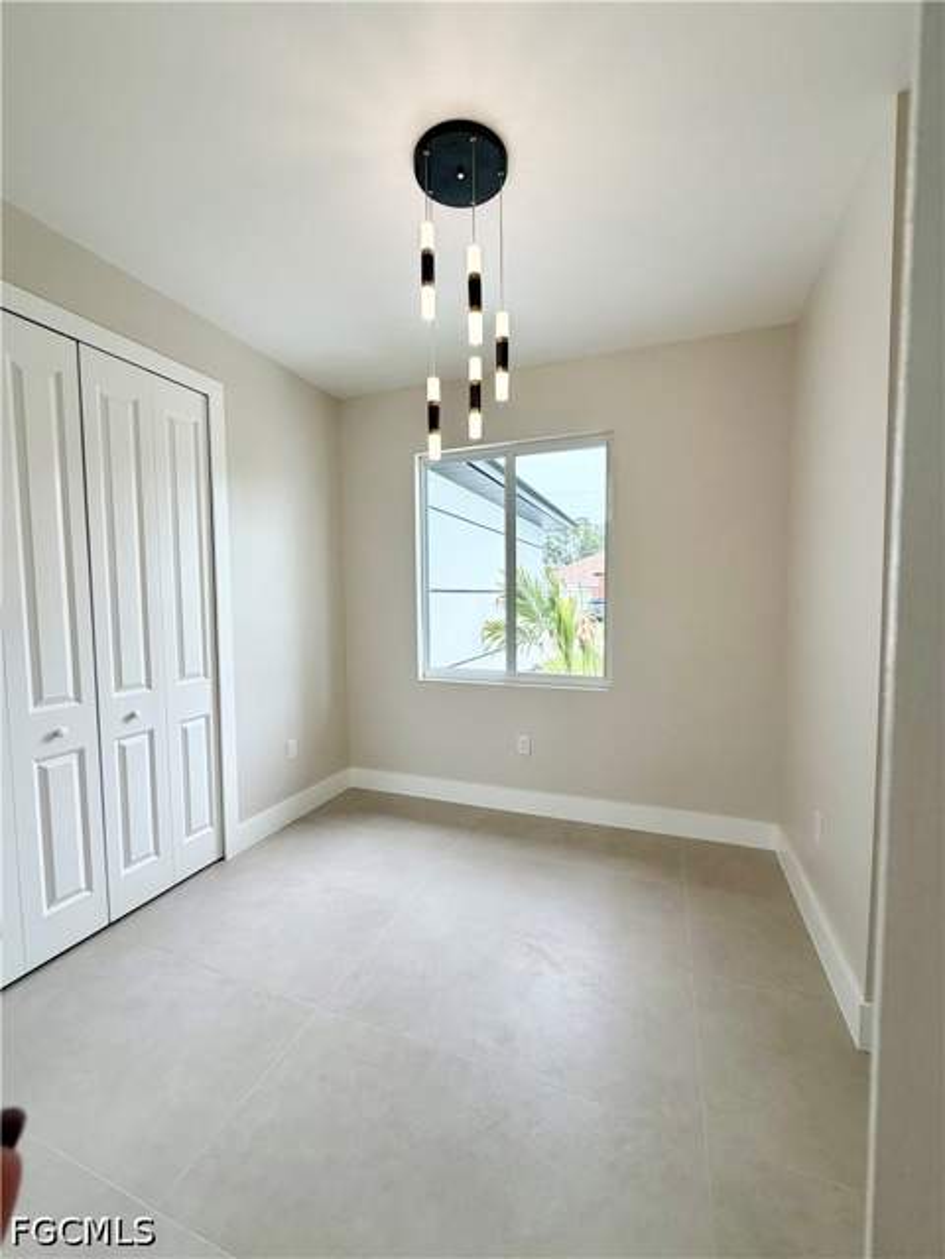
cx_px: 472
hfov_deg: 85.7
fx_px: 510
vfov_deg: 102.1
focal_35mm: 14
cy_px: 630
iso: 64
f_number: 2.2
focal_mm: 2.22
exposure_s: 1/217
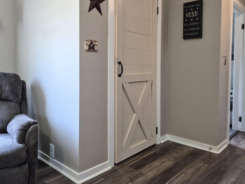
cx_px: 115
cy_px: 72
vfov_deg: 47.9
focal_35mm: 29
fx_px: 205
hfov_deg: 61.6
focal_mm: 5.4
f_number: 1.8
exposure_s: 1/120
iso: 250
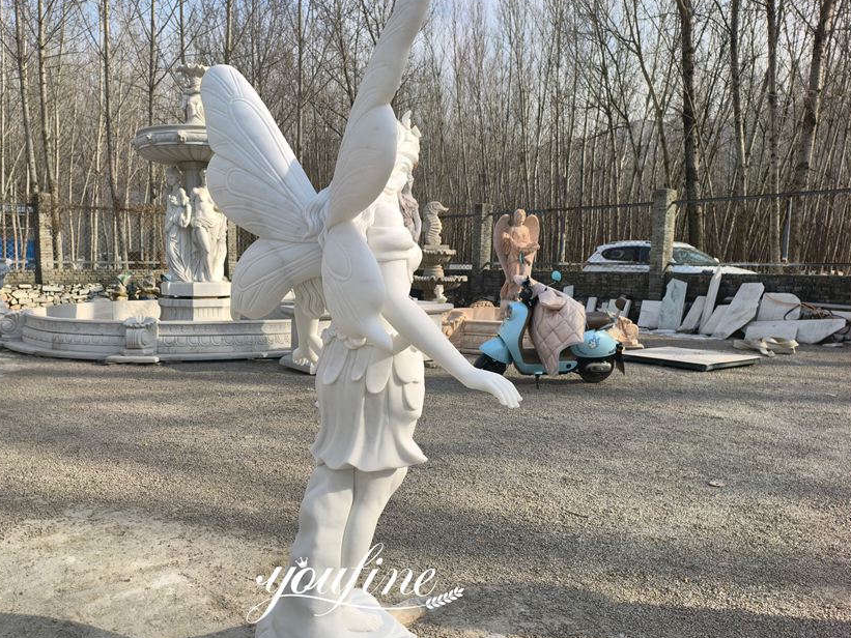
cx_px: 339
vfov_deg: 49.7
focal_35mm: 28
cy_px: 341
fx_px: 688
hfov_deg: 62.9
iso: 72
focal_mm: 6.54
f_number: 1.57
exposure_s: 1/1675
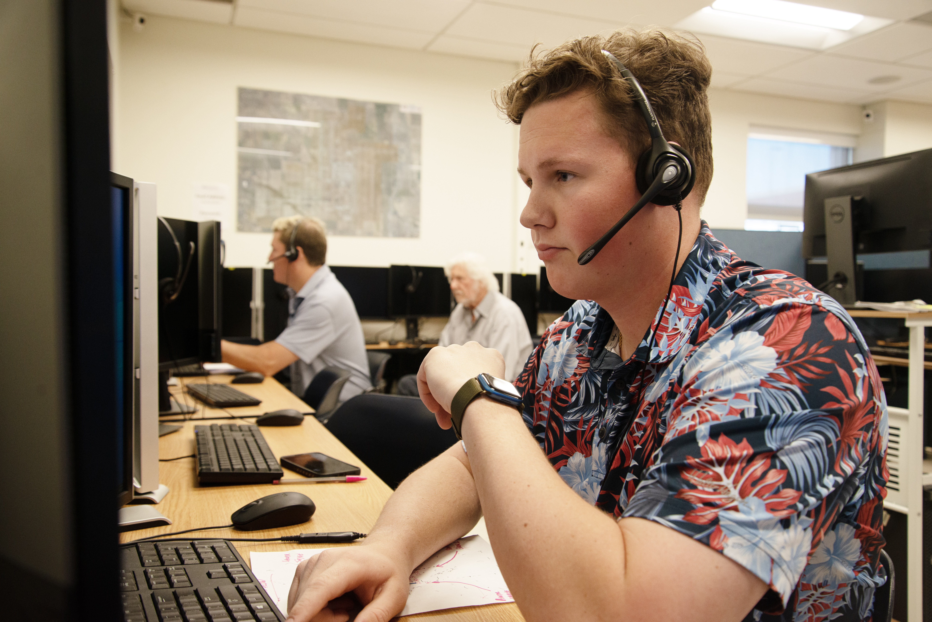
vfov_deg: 41.1
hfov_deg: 58.7
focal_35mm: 32
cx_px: 466
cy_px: 311
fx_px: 829
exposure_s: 1/100
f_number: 5.6
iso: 1000
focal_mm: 32
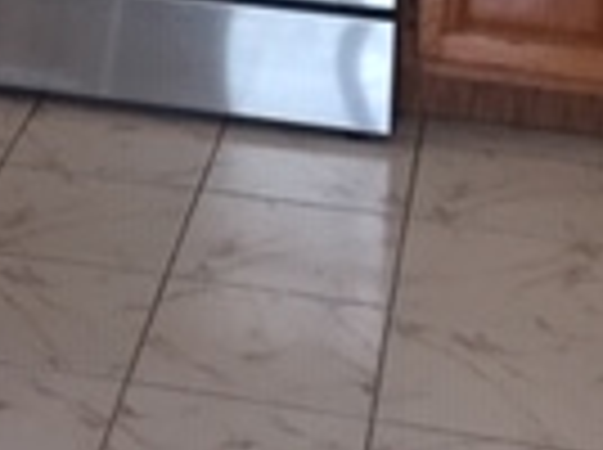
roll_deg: -1.8
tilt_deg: -5.3
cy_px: -554
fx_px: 2417
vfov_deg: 9.6
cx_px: -72
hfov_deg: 13.9
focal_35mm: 139
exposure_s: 1/30
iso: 125
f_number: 2.2
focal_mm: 4.15
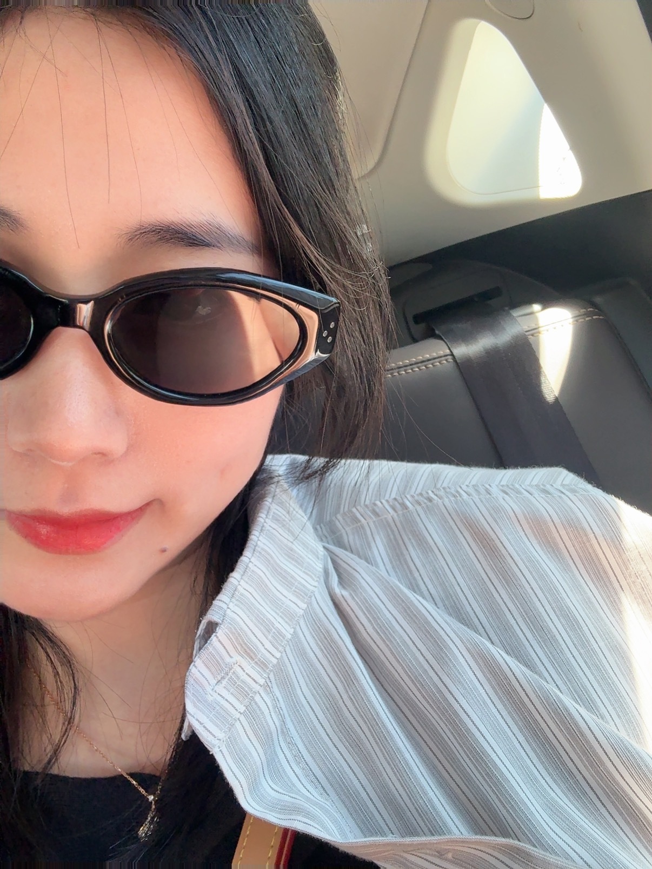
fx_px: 753
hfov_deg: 46.8
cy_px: 434
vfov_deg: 60.0
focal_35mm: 30
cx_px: 326
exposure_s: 1/60
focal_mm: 2.69
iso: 125
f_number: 1.9
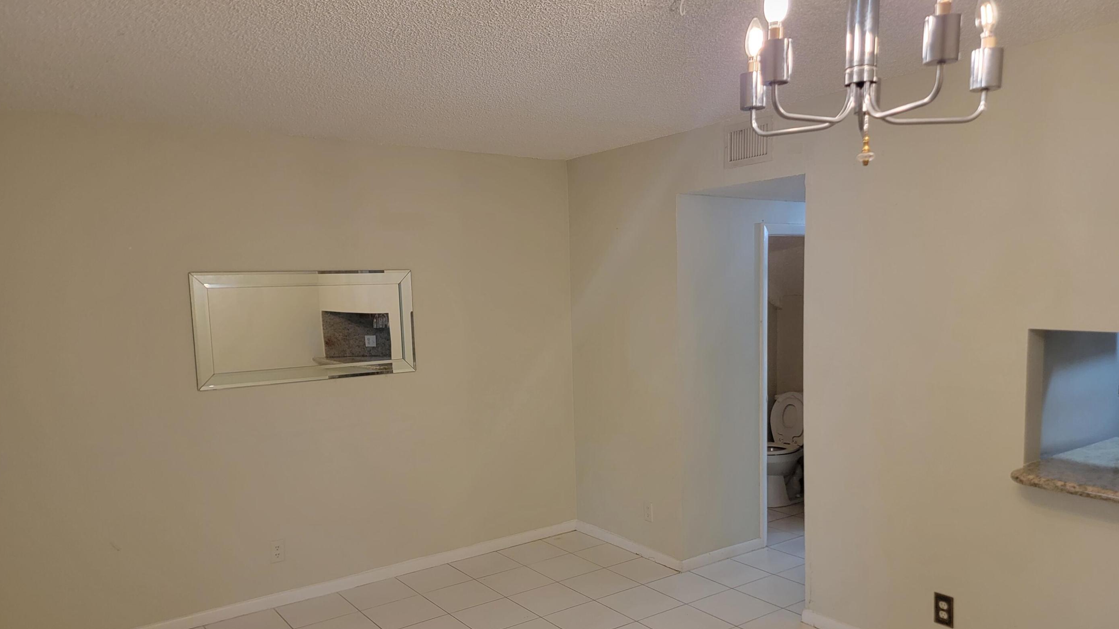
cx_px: 559
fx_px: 801
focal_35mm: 27
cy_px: 368
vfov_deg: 42.7
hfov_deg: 69.9
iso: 250
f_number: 1.8
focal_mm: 6.7
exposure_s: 1/120
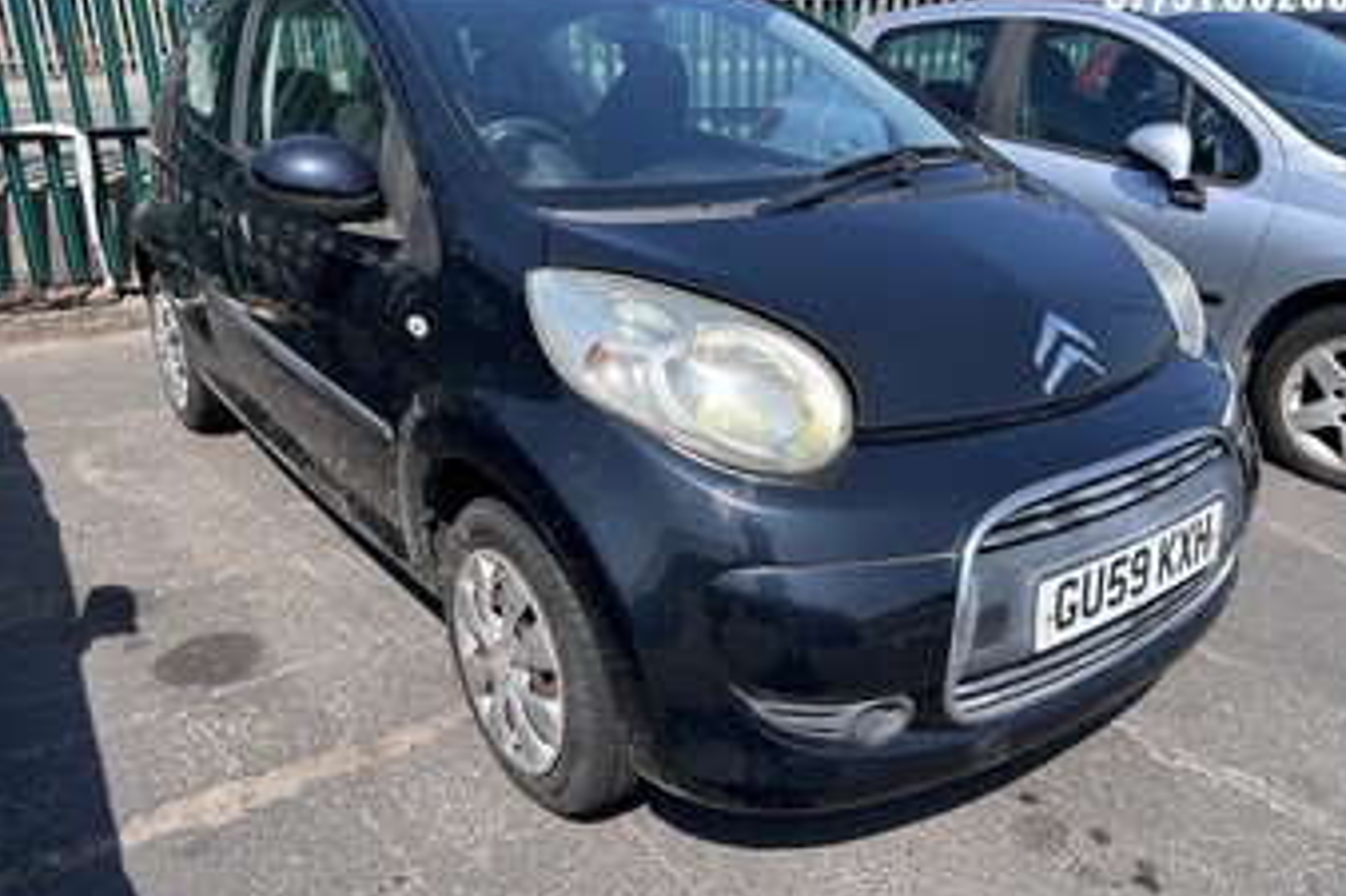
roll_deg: -0.3
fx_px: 1046
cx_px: 693
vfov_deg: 46.4
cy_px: 438
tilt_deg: -21.9
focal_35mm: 28
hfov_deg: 65.5
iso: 50
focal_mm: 5.7
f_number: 1.5
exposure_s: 1/2299
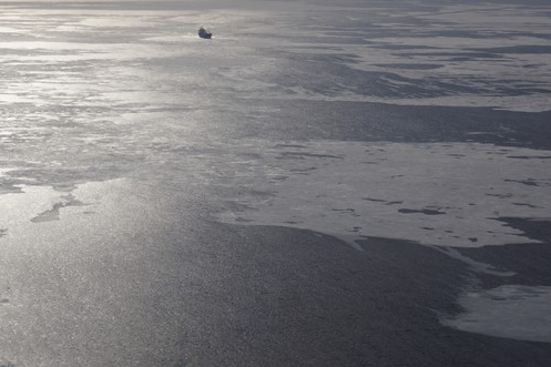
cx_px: 211
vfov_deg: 10.3
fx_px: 2032
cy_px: 96
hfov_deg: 15.4
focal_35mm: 133
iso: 100
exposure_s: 1/3200
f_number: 5.6
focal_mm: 55
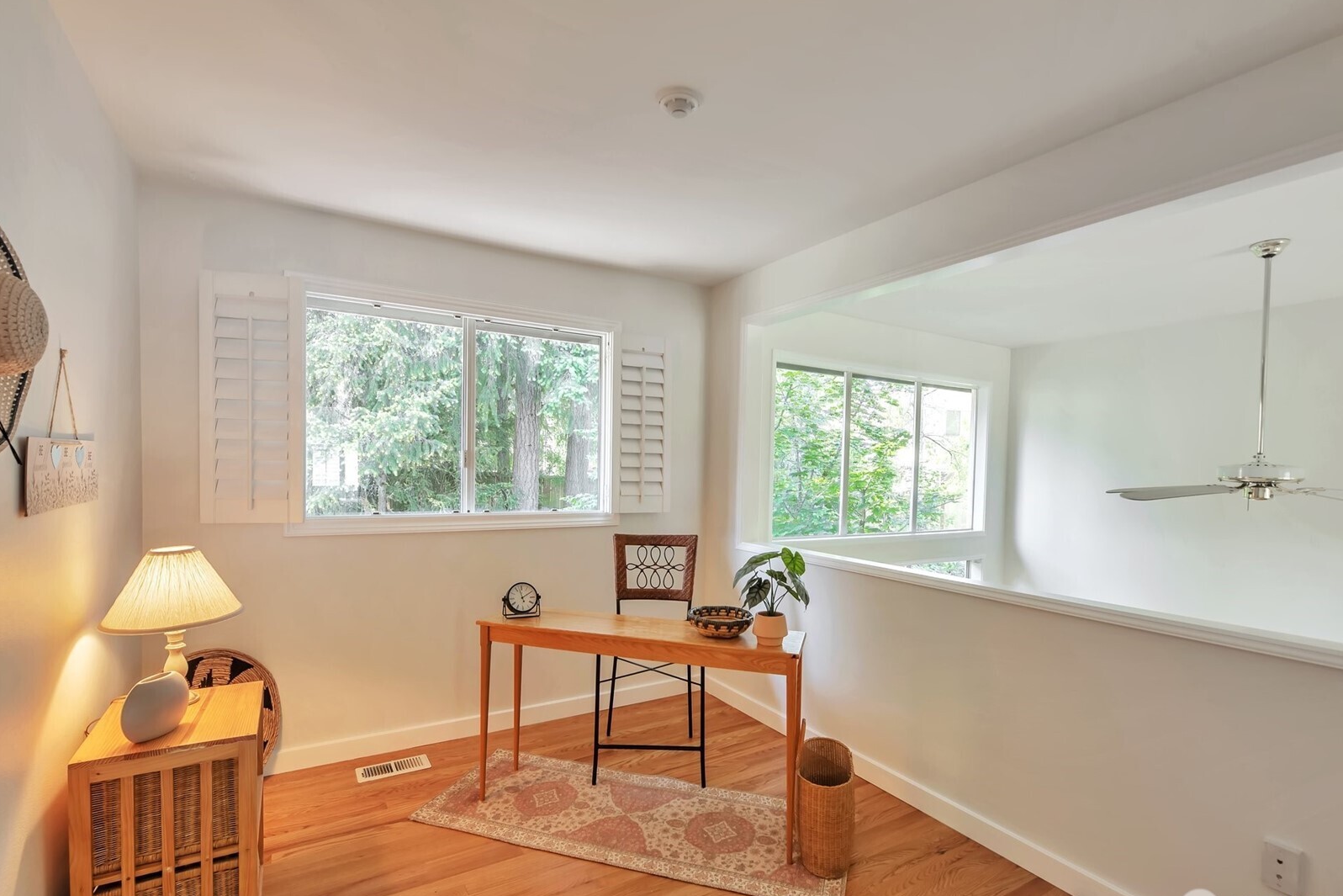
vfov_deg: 70.4
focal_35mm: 17
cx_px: 670
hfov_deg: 93.3
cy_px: 466
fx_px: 634
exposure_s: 1/25
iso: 200
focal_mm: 16
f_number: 8
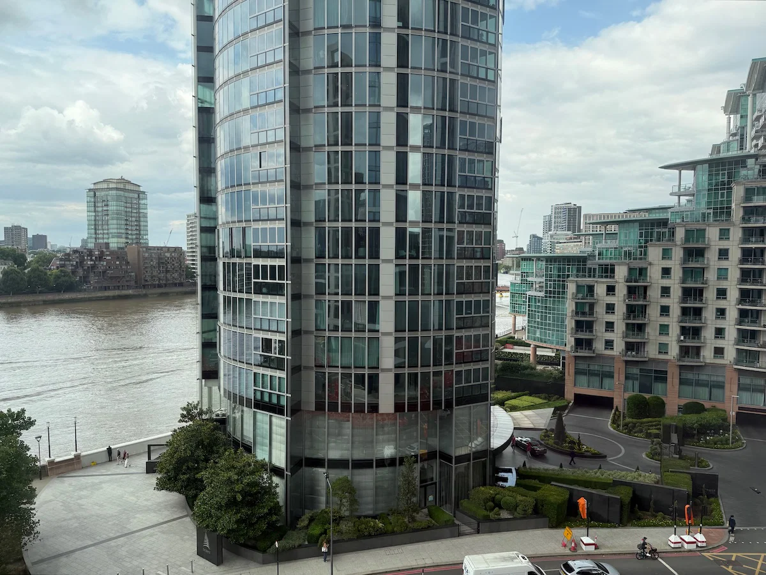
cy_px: 288
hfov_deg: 71.6
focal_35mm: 24
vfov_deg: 56.8
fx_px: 531
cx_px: 383
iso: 80
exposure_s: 1/1250
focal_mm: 6.76
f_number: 1.78
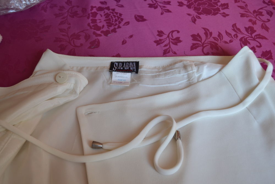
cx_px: 138
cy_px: 92
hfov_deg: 46.4
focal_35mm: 42
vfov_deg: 31.9
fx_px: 321
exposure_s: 1/100
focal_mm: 28
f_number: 5
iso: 400
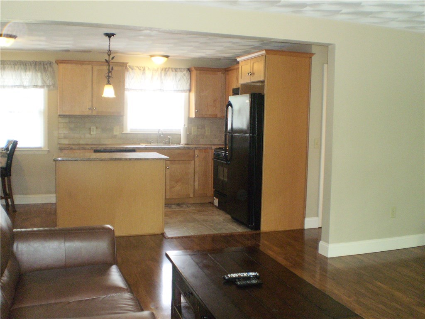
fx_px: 442
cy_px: 160
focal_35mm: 36
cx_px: 212
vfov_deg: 39.7
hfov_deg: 51.4
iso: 320
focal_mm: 6.3
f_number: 3.1
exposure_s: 1/30
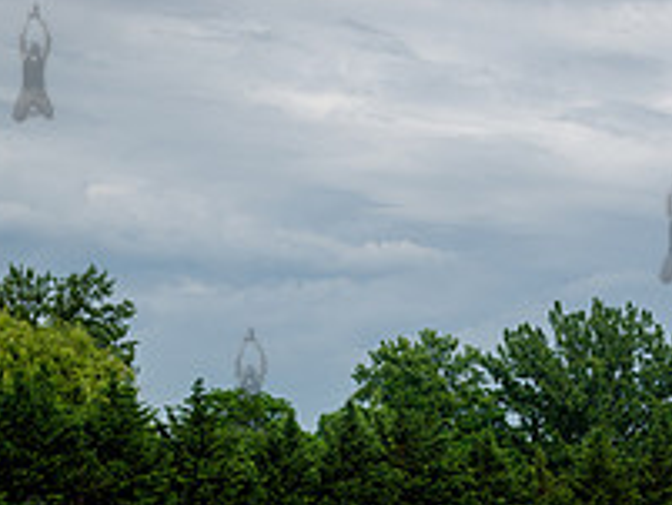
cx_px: 679
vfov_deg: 14.9
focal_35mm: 97
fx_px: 1884
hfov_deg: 19.6
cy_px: 547
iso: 100
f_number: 5
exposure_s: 1/640
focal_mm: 35
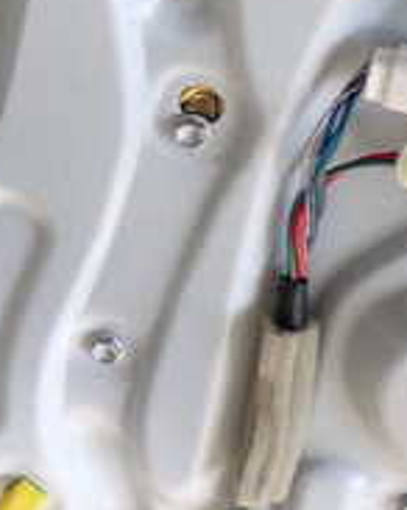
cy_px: -17
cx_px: -410
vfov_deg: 19.3
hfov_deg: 13.6
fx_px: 1448
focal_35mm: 96
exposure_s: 1/125
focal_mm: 5.4
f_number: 2.3
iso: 160
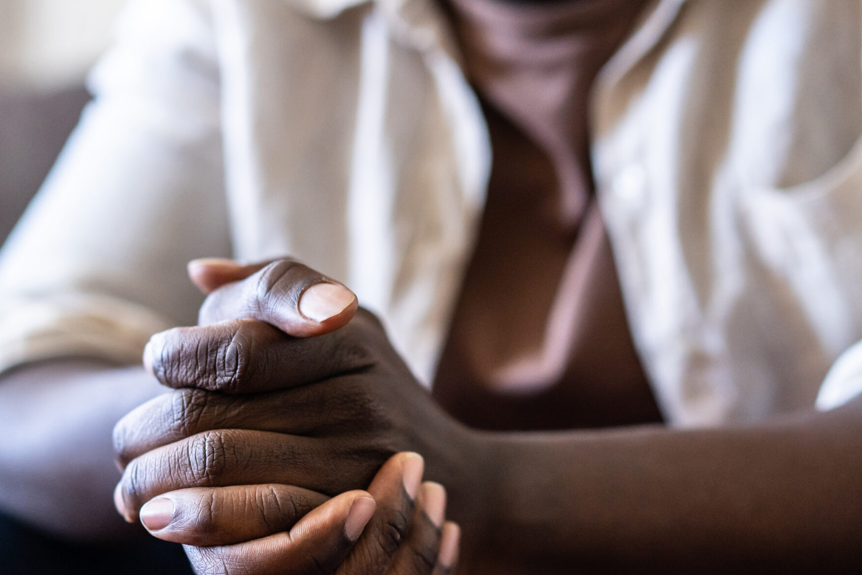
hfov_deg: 25.4
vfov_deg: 17.0
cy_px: 379
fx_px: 1916
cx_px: 444
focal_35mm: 80
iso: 1000
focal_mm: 55
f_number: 2.2
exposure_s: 1/400
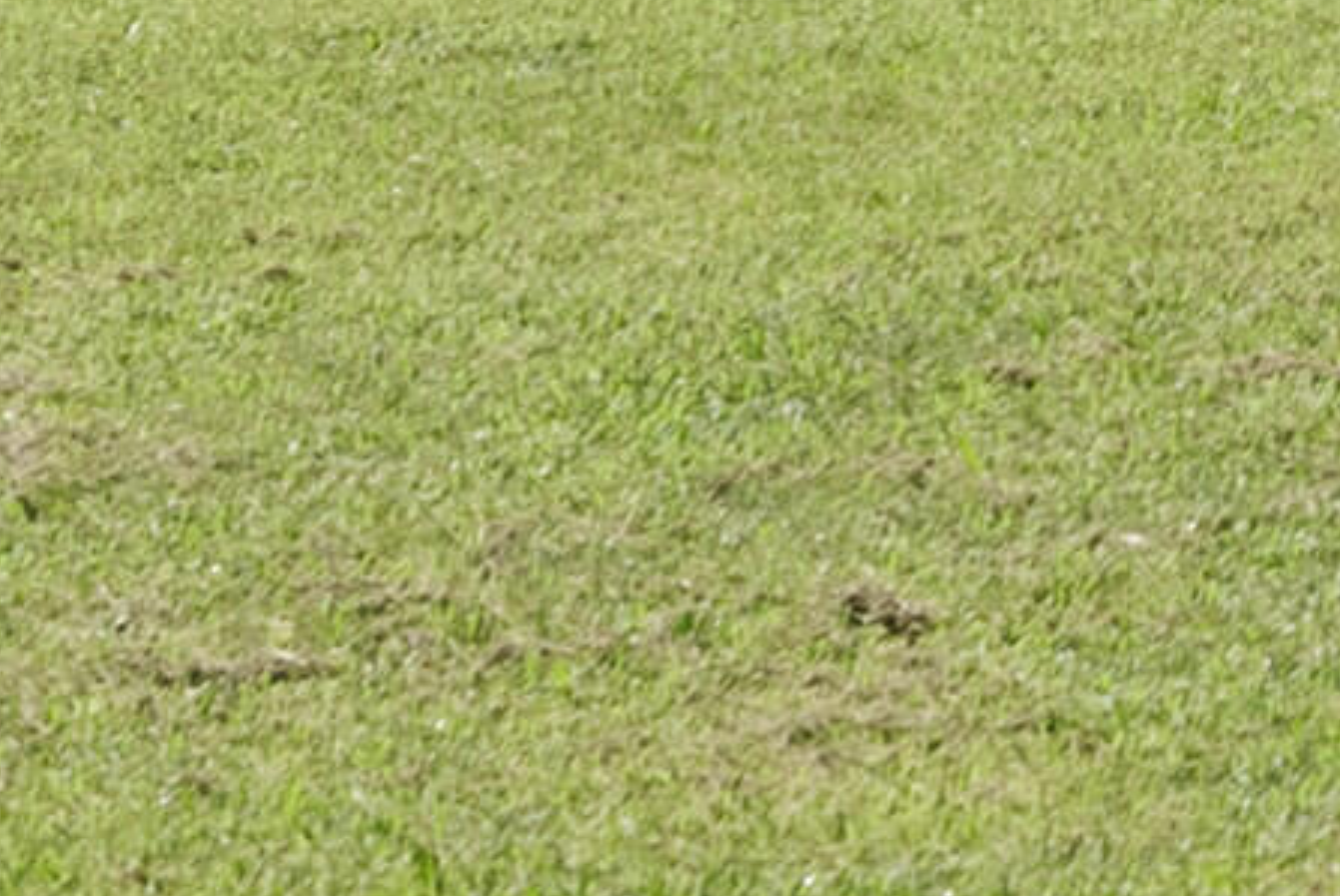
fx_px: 8458
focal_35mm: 227
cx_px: 2932
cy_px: -1653
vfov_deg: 5.7
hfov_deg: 8.5
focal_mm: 35
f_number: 9
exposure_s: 1/100
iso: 800
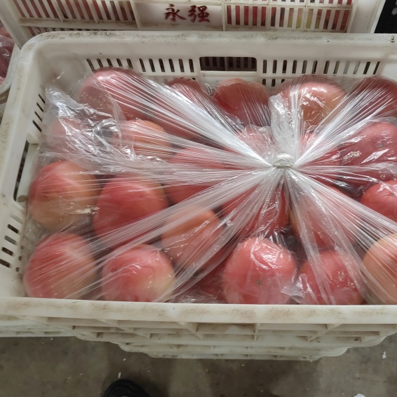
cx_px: 245
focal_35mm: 32
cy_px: 198
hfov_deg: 50.7
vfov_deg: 51.1
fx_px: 415
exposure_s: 1/33.3
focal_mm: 5.54
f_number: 1.8
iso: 125
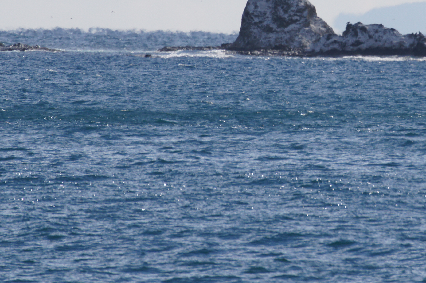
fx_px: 10915
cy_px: 28
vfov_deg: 1.5
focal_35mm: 923
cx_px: 330
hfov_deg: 2.2
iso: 200
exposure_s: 1/640
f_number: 11
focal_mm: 300
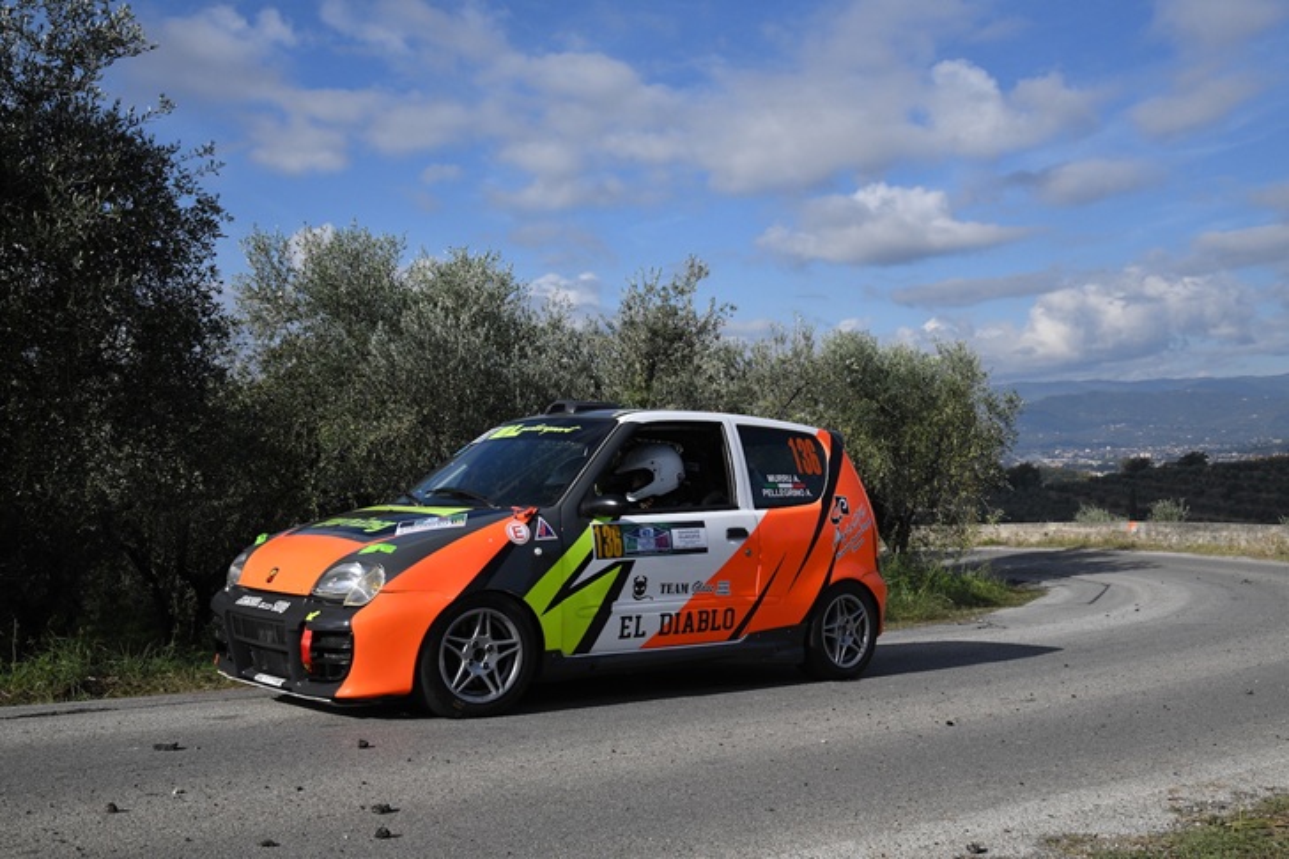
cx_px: 644
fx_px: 1253
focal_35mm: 35
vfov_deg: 37.8
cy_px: 430
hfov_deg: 54.4
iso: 1600
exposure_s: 1/2500
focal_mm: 35
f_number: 13
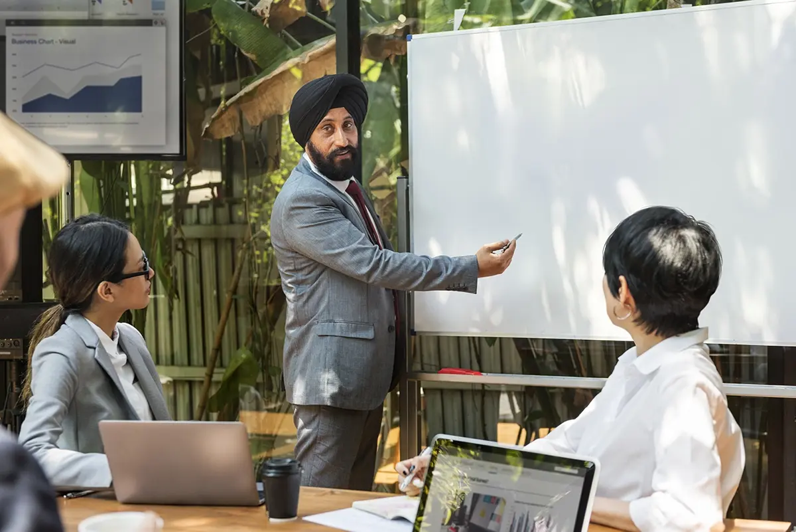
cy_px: 266
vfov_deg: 24.2
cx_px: 398
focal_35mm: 56
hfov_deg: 35.6
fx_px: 1239
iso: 200
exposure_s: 1/125
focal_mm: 56
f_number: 3.5
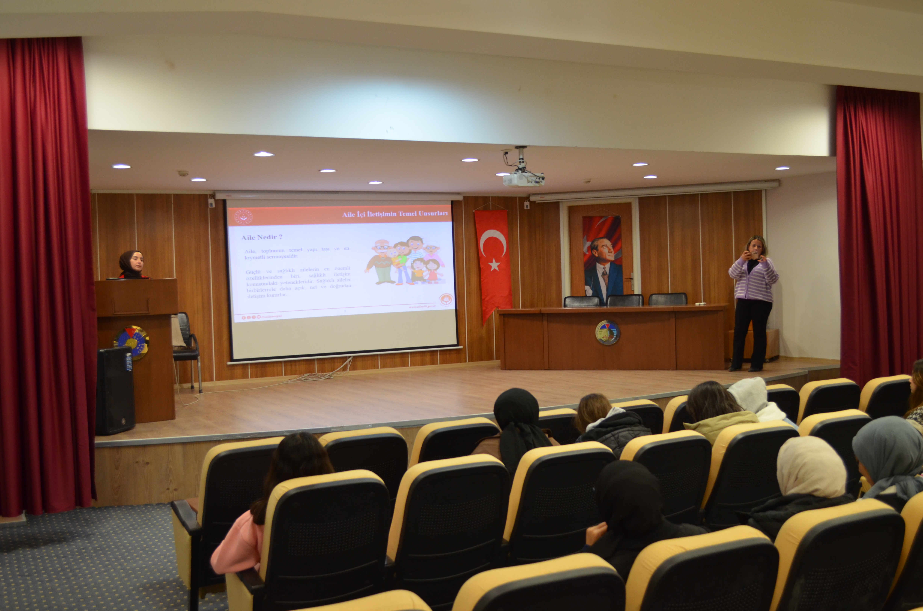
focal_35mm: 39
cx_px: 462
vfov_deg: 34.1
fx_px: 998
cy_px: 306
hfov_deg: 49.6
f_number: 4.2
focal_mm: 26
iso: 800
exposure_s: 1/30
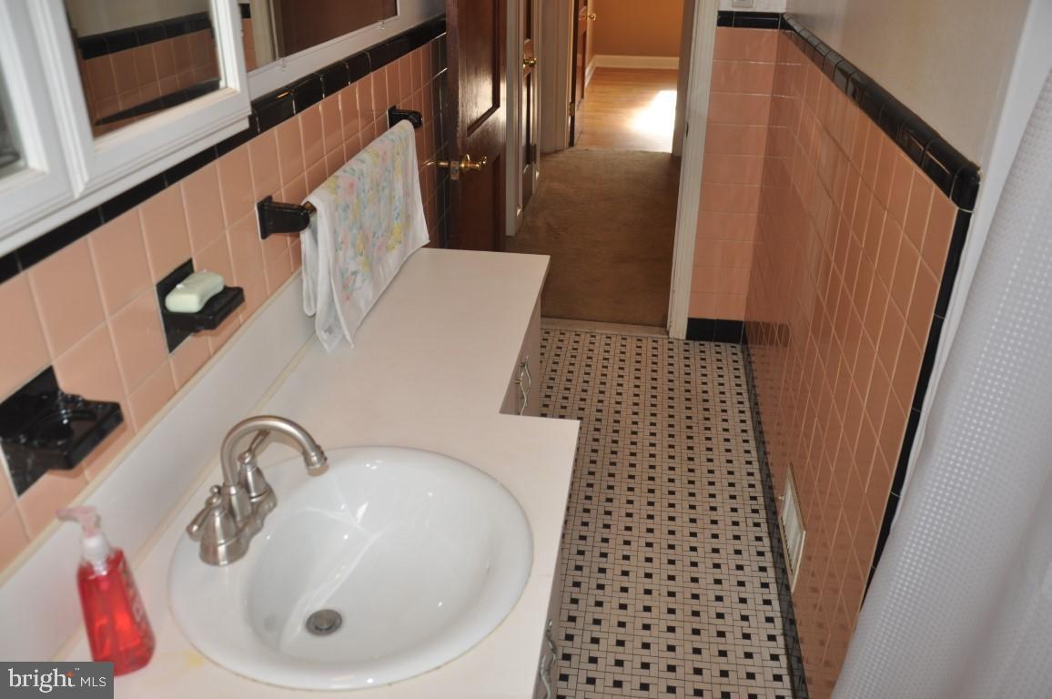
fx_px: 788
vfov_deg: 47.8
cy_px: 350
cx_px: 526
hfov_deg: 67.4
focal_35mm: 27
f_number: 3.5
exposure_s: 1/60
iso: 200
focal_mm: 18
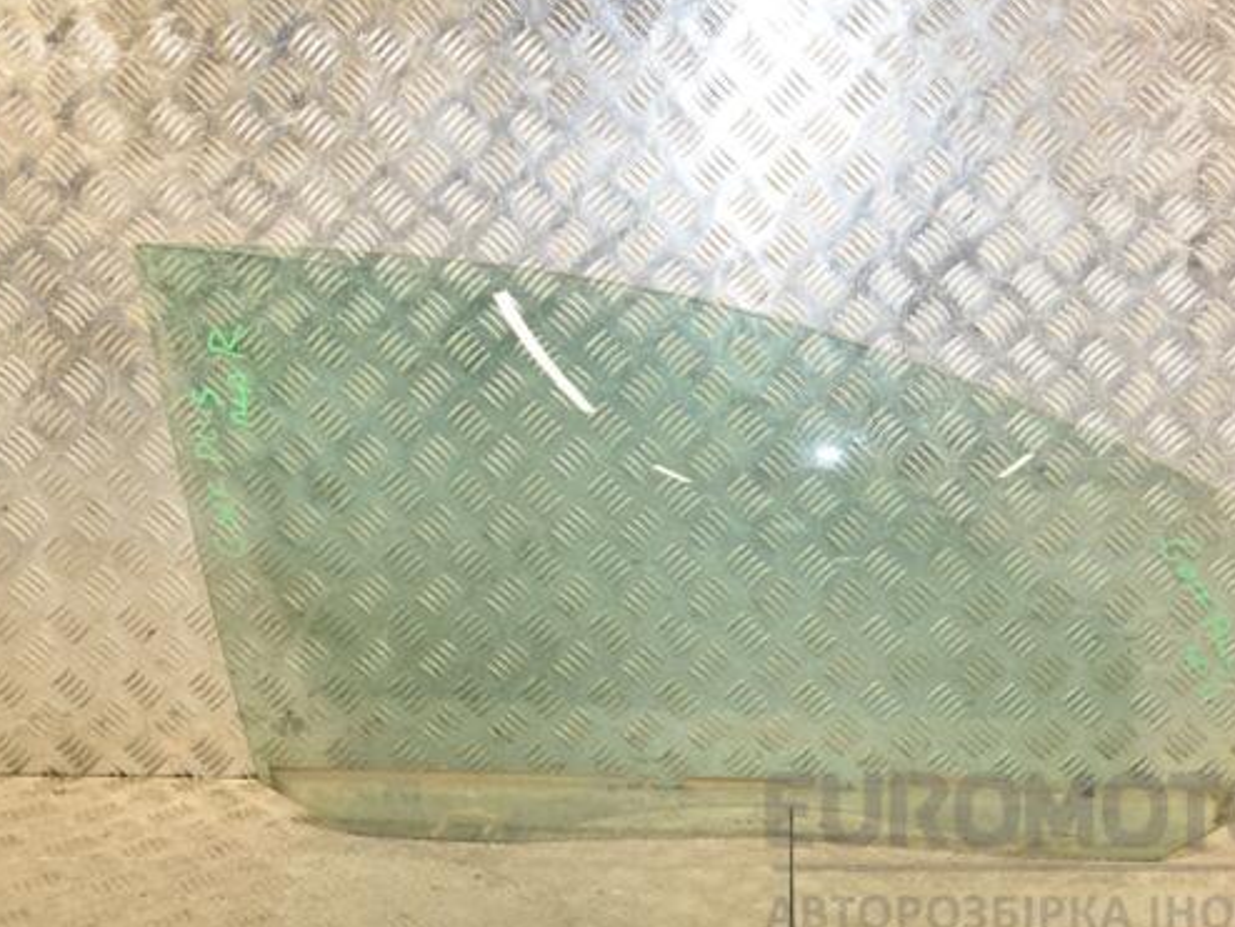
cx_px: 718
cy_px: 477
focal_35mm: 49
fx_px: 1749
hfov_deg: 38.8
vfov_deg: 29.7
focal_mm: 28
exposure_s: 1/200
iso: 800
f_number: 5
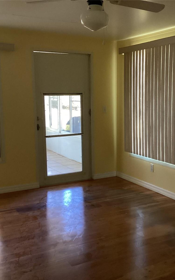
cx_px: 112
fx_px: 336
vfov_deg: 45.3
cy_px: 140
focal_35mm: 44
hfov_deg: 29.1
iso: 250
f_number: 2.4
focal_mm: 3.3
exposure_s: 1/60
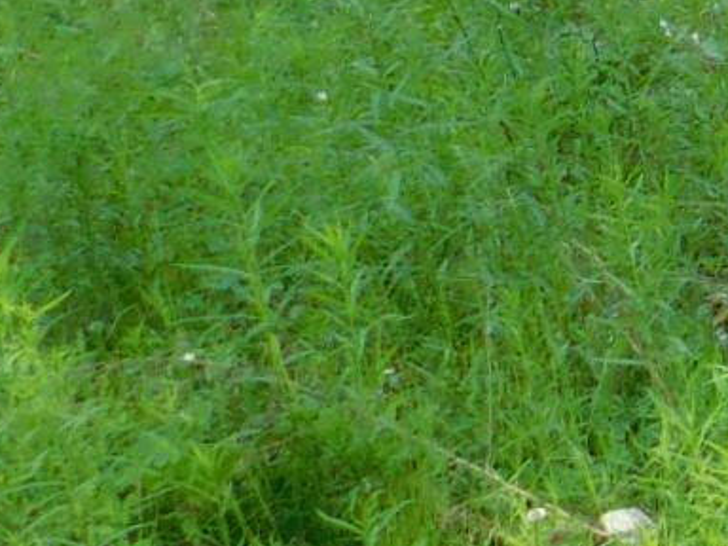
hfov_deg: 10.9
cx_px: 2019
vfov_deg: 10.6
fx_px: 2860
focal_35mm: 136
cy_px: -222
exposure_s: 1/250
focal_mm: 4
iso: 125
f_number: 3
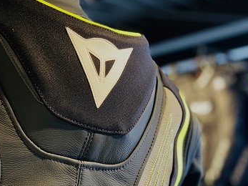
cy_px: 120
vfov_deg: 18.8
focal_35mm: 78
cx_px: 109
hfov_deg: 25.0
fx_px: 559
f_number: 2.4
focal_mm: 6
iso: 125
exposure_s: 1/60
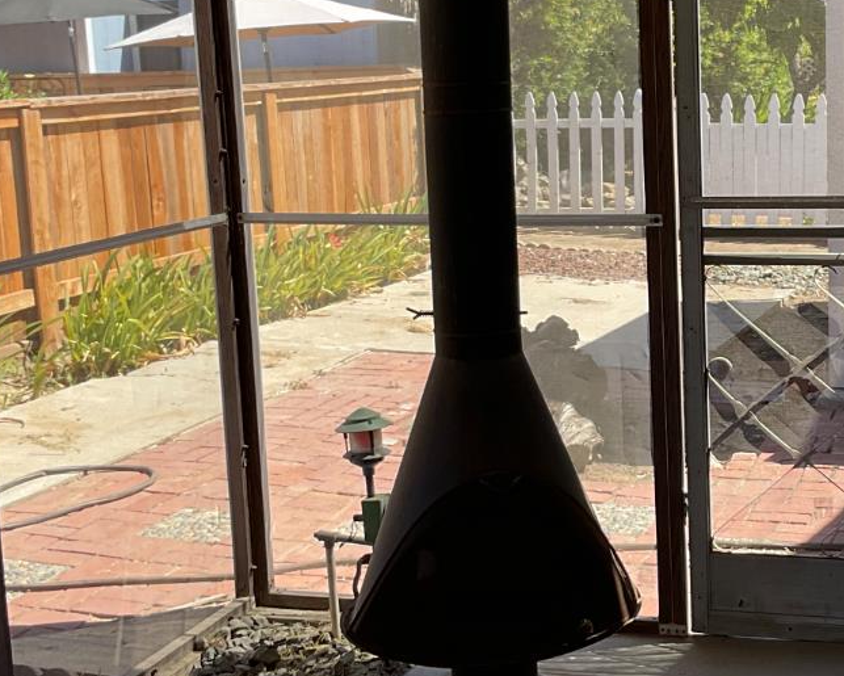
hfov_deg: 28.3
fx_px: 1649
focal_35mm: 66
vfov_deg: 23.1
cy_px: 279
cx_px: 633
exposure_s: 1/627
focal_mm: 3
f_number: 1.8
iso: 16
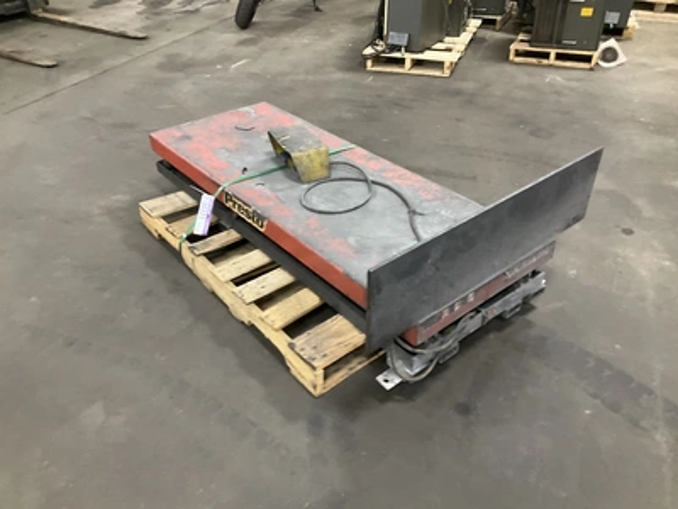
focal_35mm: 29
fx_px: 568
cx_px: 339
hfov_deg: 61.7
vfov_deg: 48.2
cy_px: 254
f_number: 1.8
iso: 250
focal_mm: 3
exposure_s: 1/40
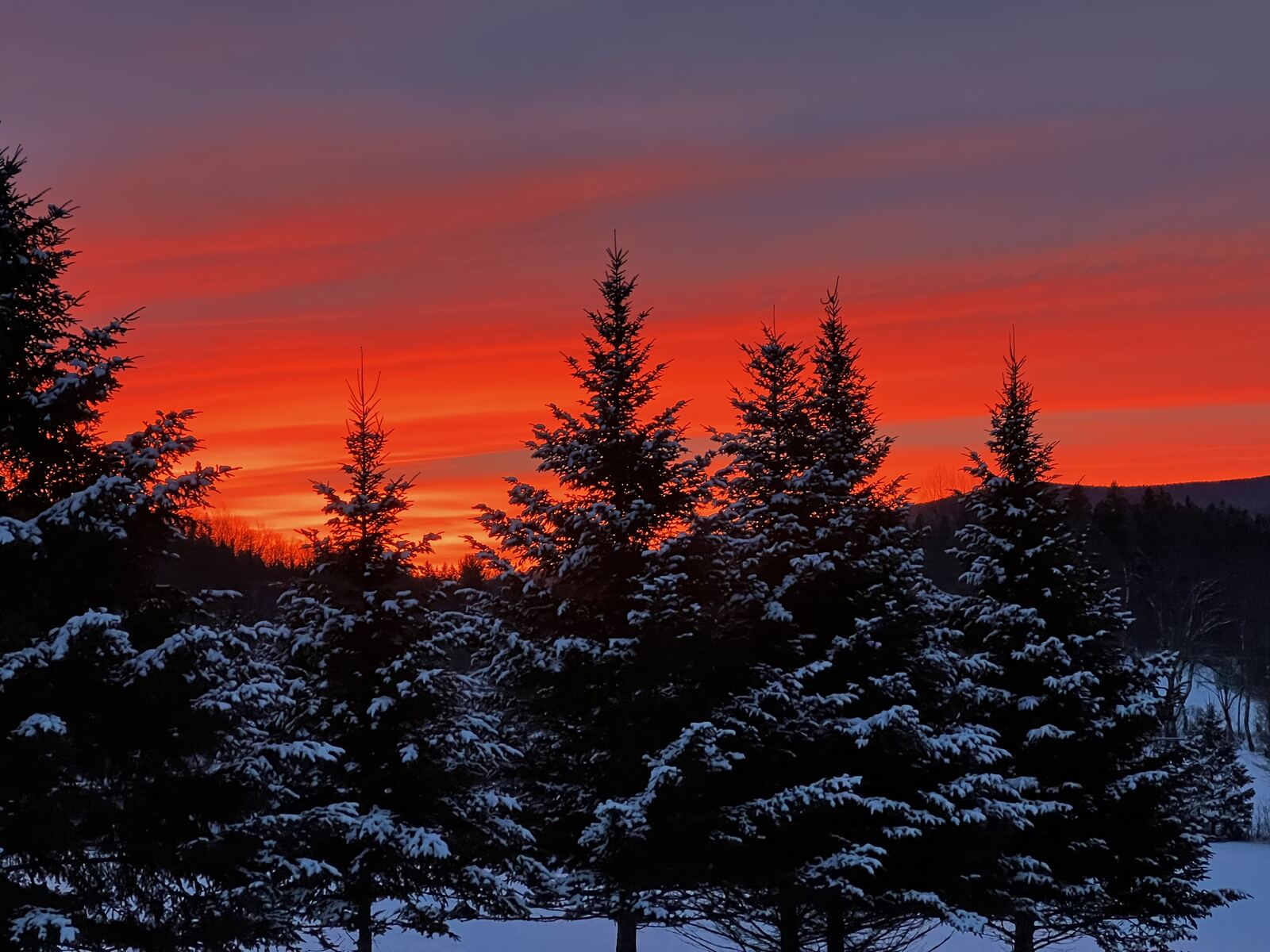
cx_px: 635
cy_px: 476
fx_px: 2825
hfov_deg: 25.3
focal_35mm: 77
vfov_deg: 19.1
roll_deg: +1.0
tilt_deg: +3.6
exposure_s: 1/60
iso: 500
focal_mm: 9
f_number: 2.8
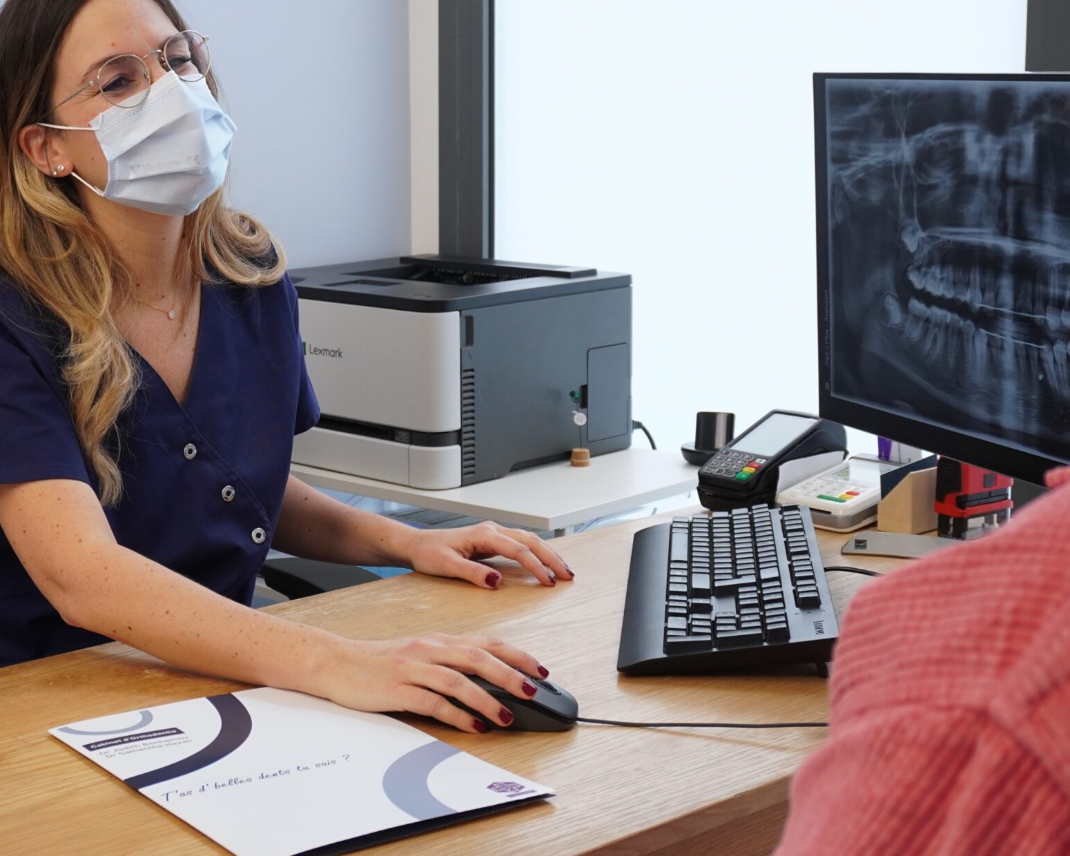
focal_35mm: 63
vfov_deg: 24.2
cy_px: 324
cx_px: 289
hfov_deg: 29.7
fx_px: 1988
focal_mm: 27
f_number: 5.6
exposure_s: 1/100
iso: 640
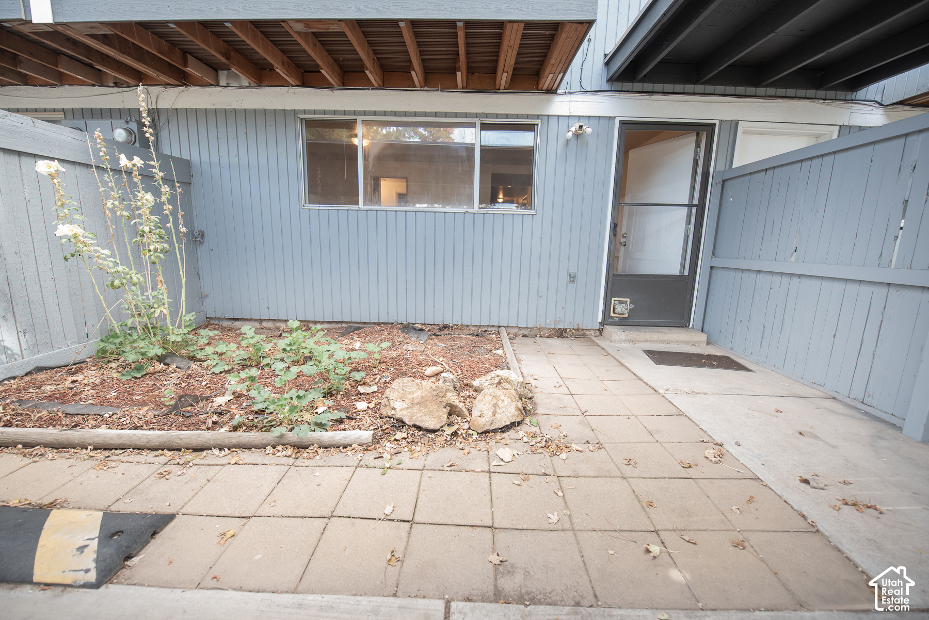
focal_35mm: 14
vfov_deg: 81.3
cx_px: 464
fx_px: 361
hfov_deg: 104.2
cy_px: 310
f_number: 3.5
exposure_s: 1/160
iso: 1000
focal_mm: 14
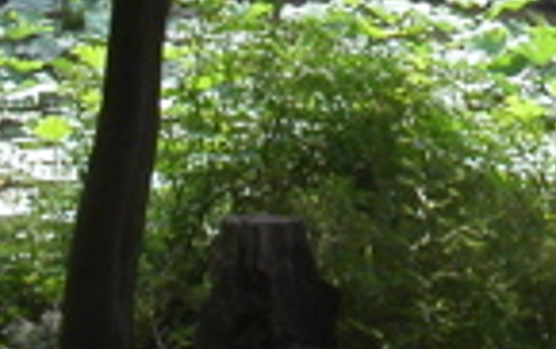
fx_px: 2700
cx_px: 752
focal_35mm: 178
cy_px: -265
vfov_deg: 7.2
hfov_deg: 11.4
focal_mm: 7.8
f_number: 8
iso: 100
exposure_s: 1/90
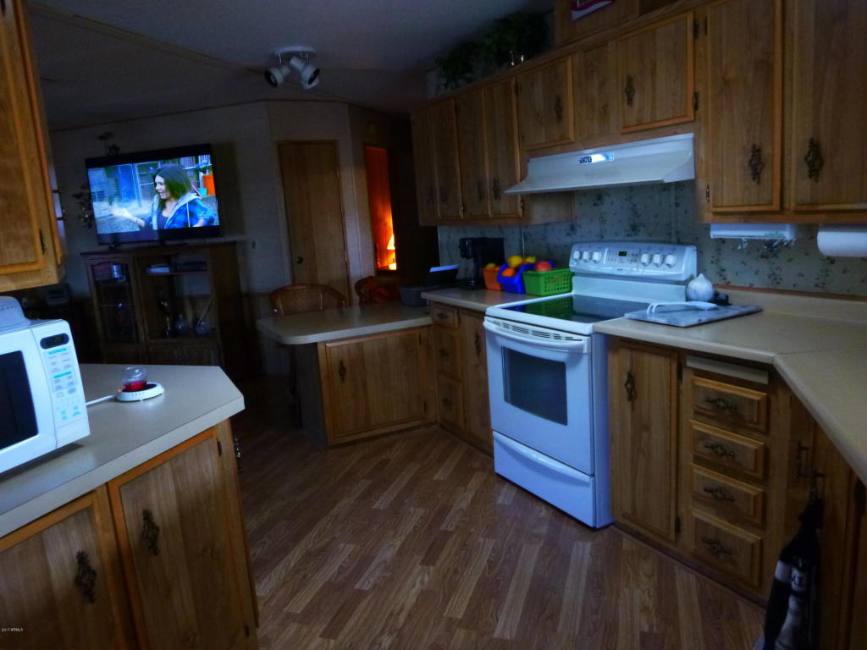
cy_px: 325
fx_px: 626
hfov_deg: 69.4
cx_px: 434
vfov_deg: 54.9
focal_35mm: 25
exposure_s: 1/8
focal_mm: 4.5
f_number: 3.9
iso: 400
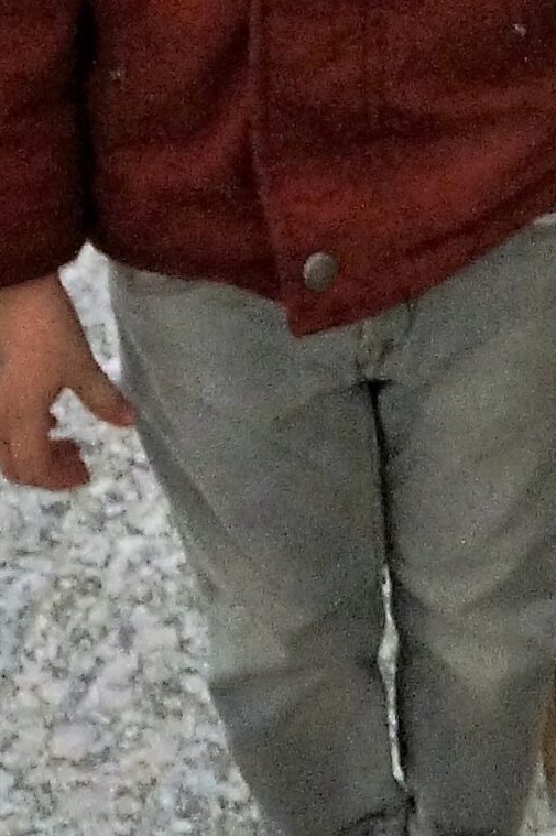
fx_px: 3178
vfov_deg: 12.8
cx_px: 1124
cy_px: -927
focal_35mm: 137
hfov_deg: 9.3
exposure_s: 1/160
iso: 2500
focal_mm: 16
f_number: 4
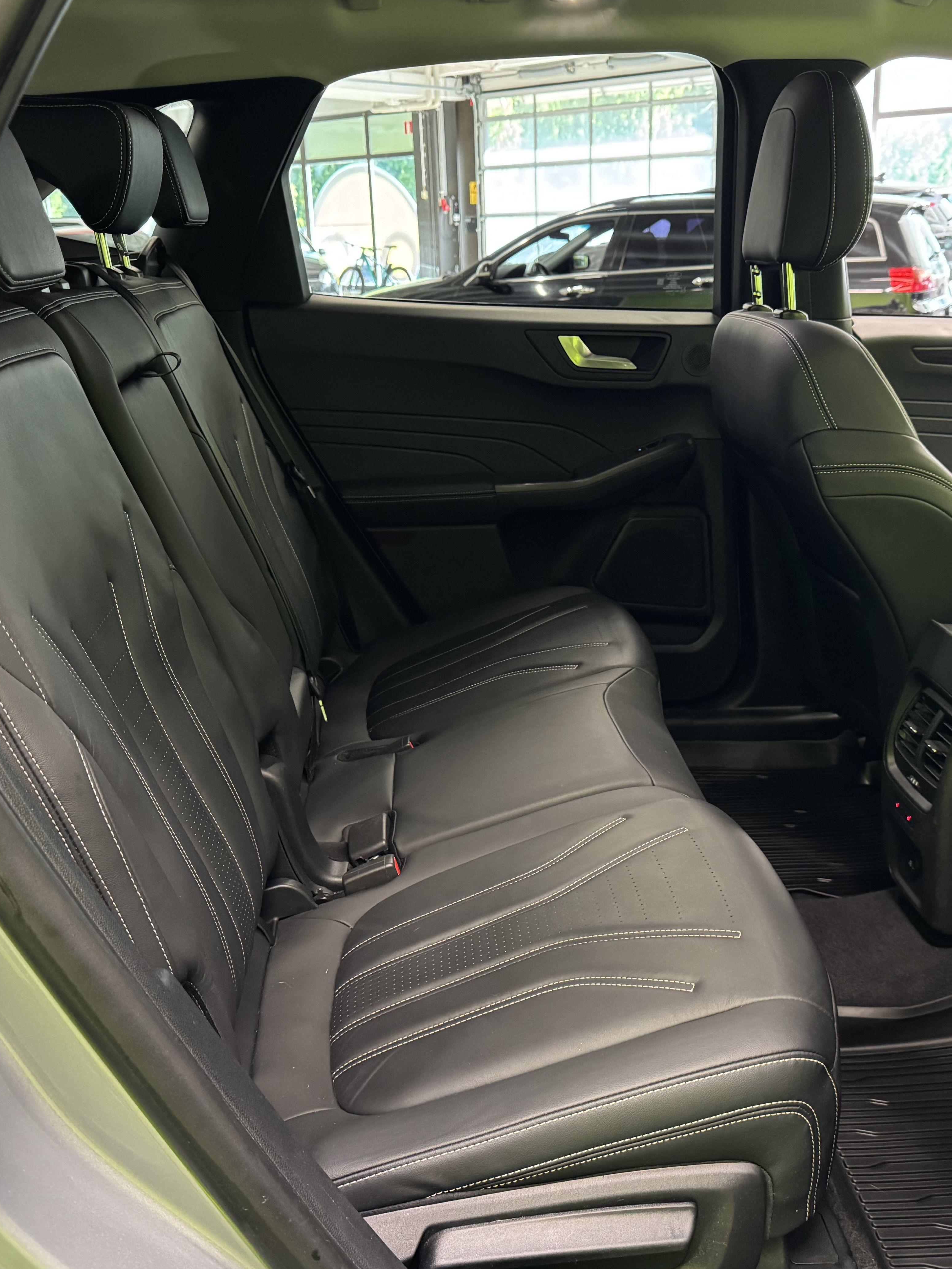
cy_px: 646
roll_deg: +2.1
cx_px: 507
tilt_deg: -18.4
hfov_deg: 42.9
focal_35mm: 33
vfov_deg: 55.3
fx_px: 1210
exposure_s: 1/33
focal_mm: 6.76
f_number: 1.78
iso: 640
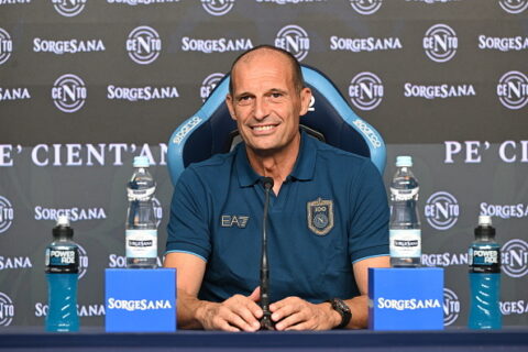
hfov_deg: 12.5
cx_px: 264
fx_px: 2420
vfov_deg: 8.3
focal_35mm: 165
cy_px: 176
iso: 3200
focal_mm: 165
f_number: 5
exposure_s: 1/320
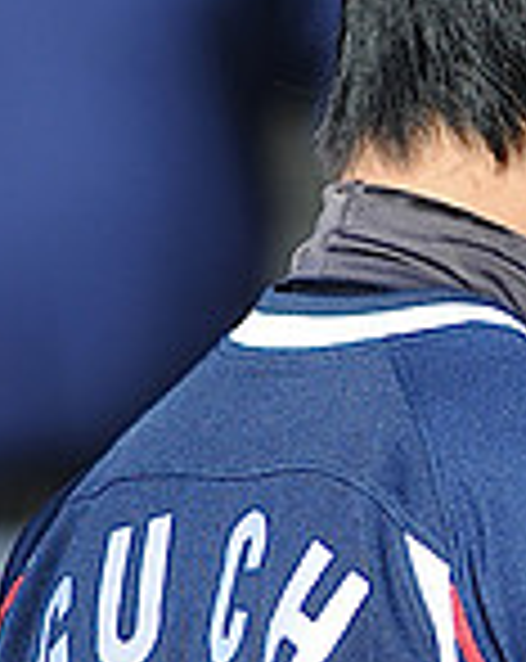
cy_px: 272
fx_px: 32521
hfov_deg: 0.9
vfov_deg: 1.2
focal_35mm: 1666
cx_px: 1290
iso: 200
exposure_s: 1/1250
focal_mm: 300
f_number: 4
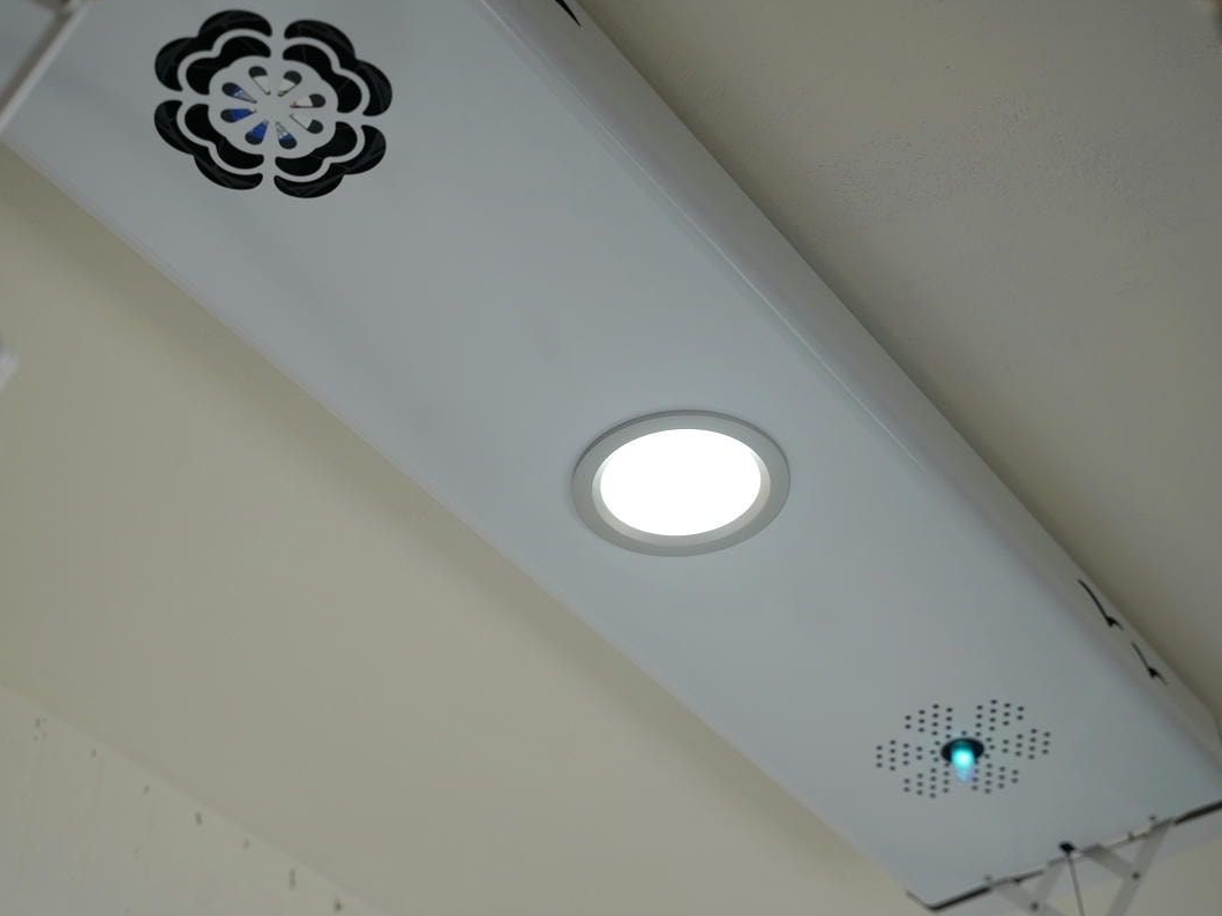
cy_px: 456
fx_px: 2153
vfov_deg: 24.0
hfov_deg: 31.7
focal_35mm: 61
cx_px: 622
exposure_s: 1/160
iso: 250
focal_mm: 56
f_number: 4
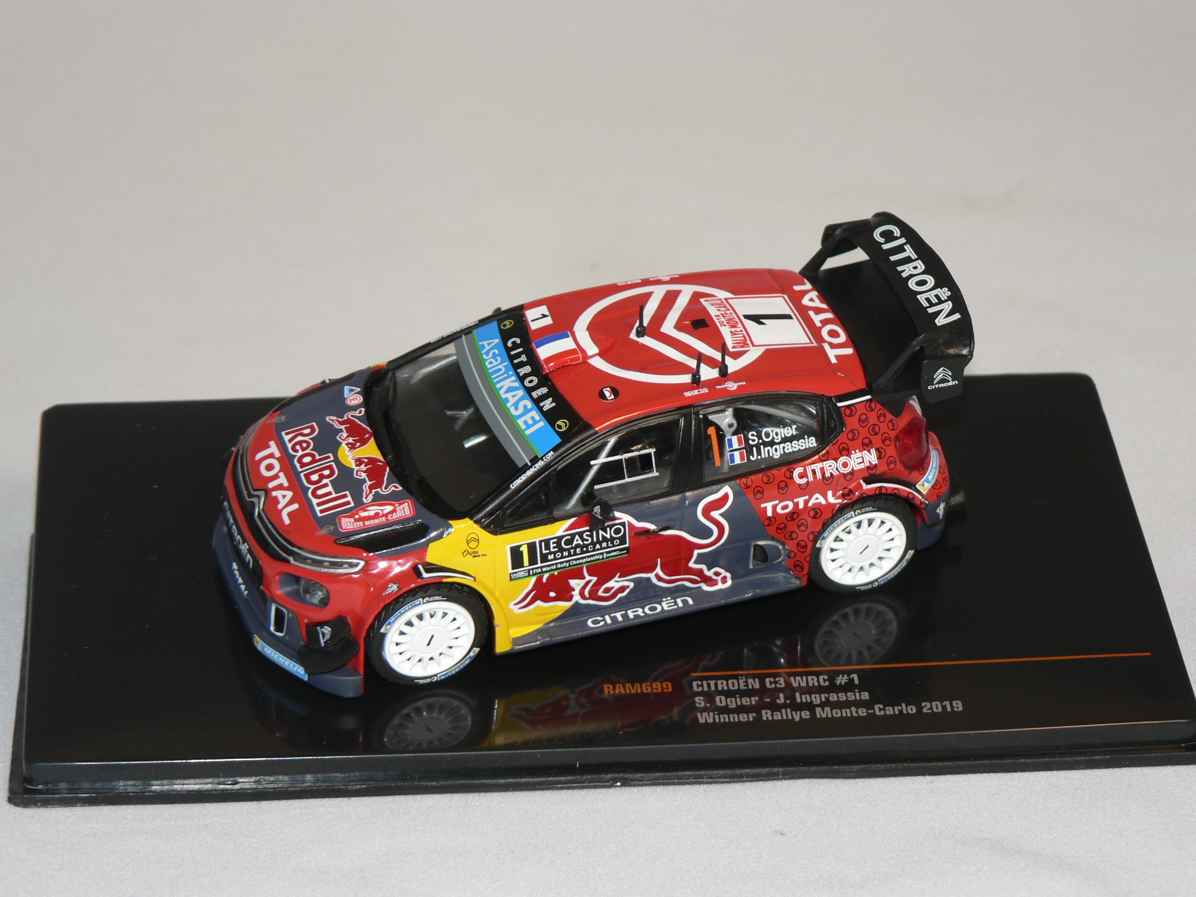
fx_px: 4042
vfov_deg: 12.7
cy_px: 448
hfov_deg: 16.8
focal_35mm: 117
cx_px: 598
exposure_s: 1/60
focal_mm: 19.5
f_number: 3.2
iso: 80
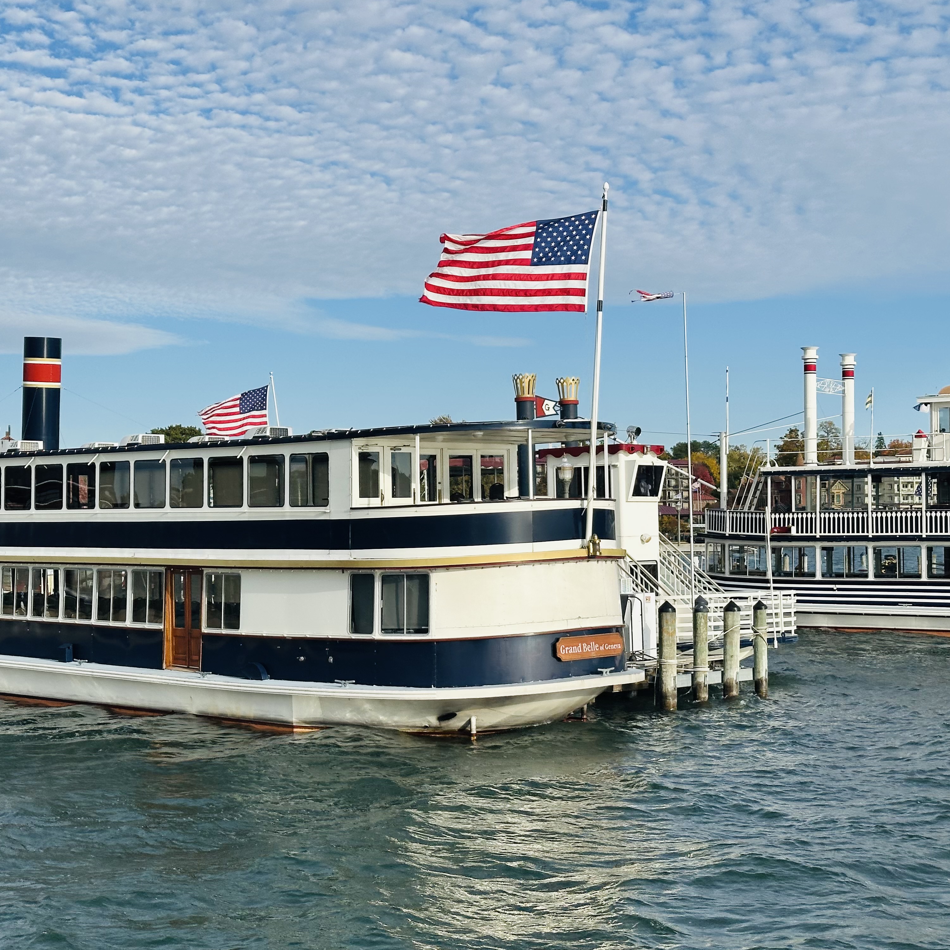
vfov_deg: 30.0
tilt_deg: +1.5
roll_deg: +0.2
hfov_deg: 29.9
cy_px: 476
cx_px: 349
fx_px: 1770
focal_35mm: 57
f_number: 1.78
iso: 64
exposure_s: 1/4367
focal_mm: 6.86
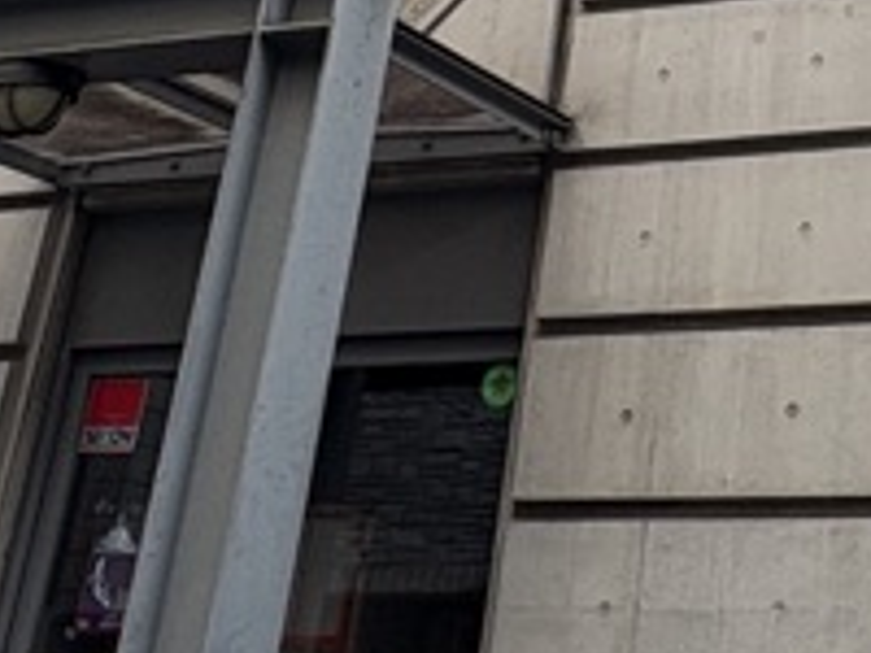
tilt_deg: +32.1
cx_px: 928
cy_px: -431
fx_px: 2114
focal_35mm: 84
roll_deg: -1.8
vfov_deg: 15.6
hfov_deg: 22.2
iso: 50
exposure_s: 1/591
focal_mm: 2.22
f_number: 2.2
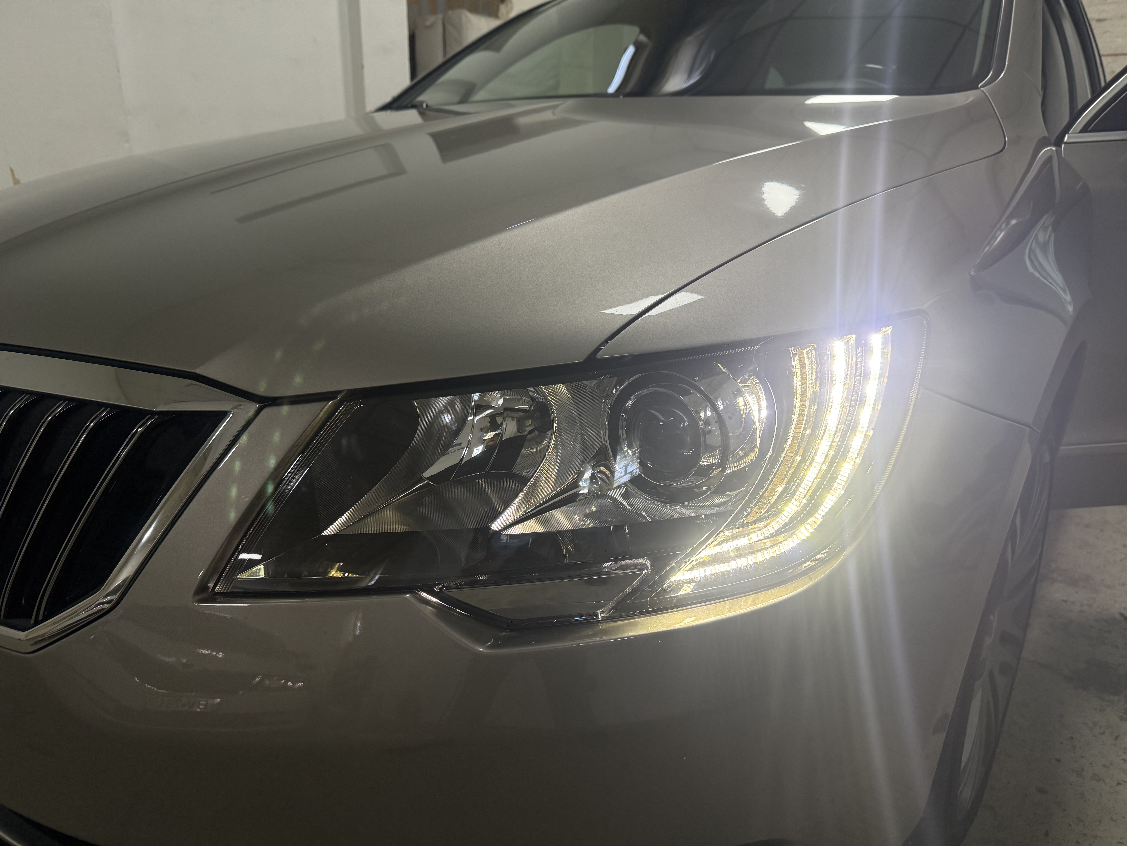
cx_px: 564
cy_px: 423
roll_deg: -0.1
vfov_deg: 56.8
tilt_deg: -17.5
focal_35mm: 24
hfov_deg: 71.6
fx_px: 781
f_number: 1.78
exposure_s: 1/138
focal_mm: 6.76
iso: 200
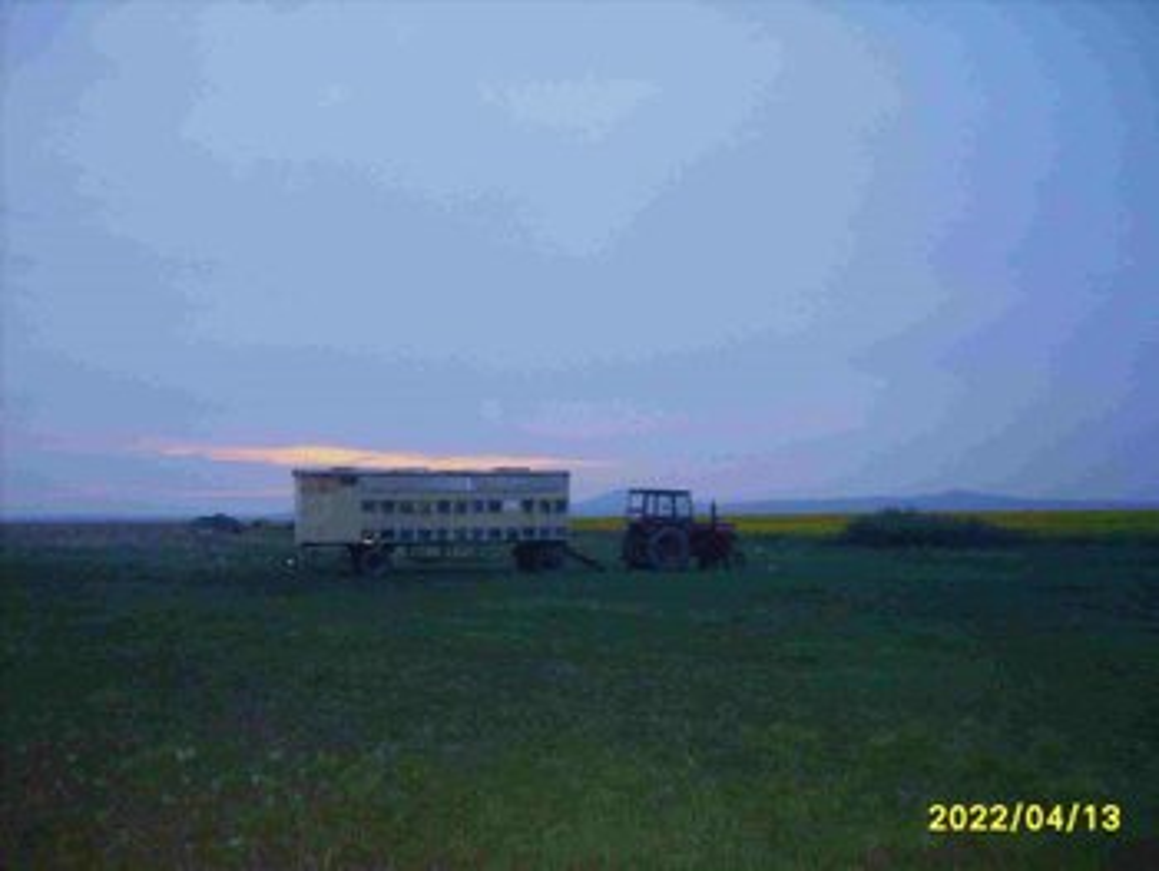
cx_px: 580
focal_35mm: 35
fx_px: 1173
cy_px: 436
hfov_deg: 52.6
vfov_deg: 40.7
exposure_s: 1/45
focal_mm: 5.8
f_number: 2.8
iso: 253
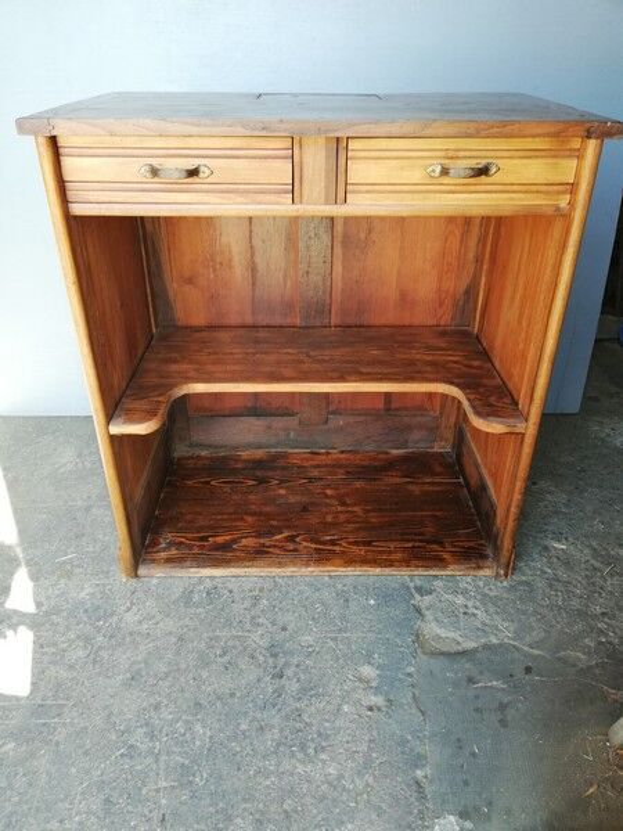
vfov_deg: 67.3
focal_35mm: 26
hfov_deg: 53.1
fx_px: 624
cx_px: 312
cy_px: 416
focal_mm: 3.81
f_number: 2.2
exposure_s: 1/50
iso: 64
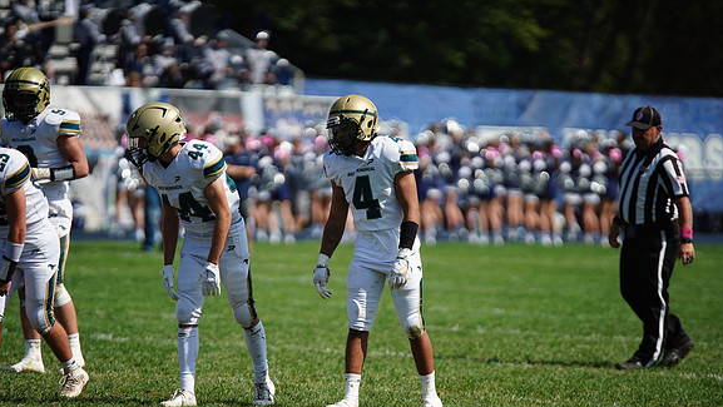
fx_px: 6060
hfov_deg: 6.8
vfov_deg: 3.8
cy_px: 220
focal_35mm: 316
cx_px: 361
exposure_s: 1/6400
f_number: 2.8
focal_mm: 300
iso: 400
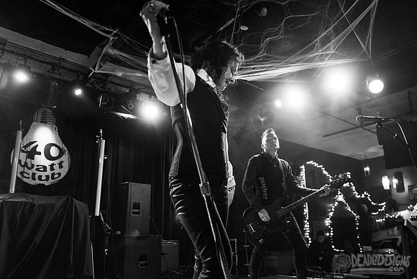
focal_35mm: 27
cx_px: 236
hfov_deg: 66.8
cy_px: 158
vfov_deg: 47.6
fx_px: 314
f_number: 3.2
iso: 3200
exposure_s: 1/100
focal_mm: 24
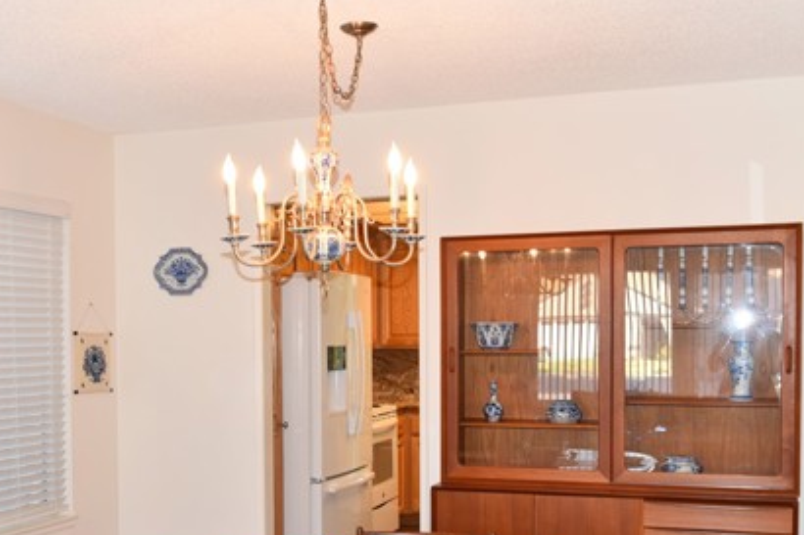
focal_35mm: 50
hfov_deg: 39.2
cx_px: 282
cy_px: 383
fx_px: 1116
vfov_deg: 26.7
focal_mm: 32
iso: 800
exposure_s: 1/80
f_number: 5
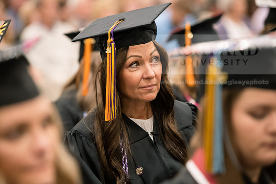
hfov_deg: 12.1
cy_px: 92
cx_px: 138
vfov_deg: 8.1
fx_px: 1304
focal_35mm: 170
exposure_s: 1/200
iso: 3200
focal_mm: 170
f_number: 3.2
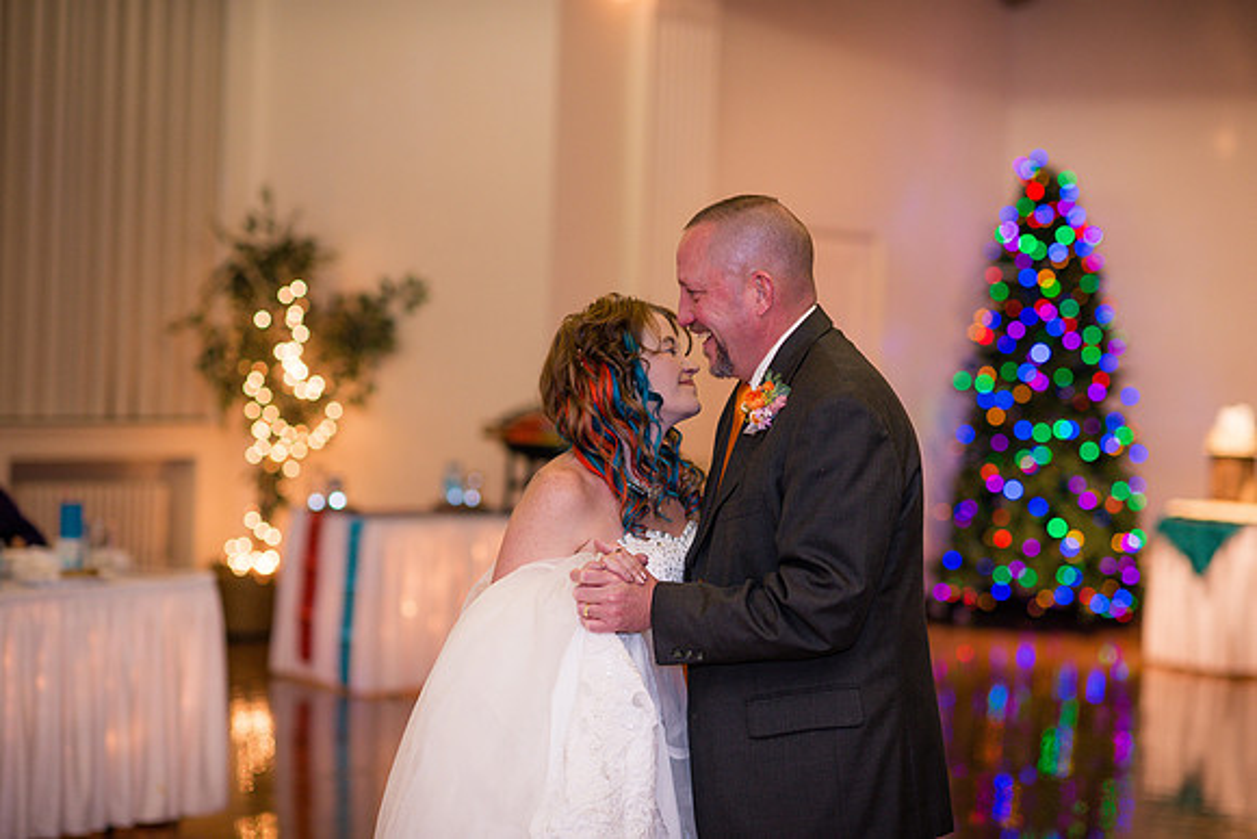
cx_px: 628
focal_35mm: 85
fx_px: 2968
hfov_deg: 23.9
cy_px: 420
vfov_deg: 16.1
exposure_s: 1/125
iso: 640
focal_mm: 85
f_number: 2.2
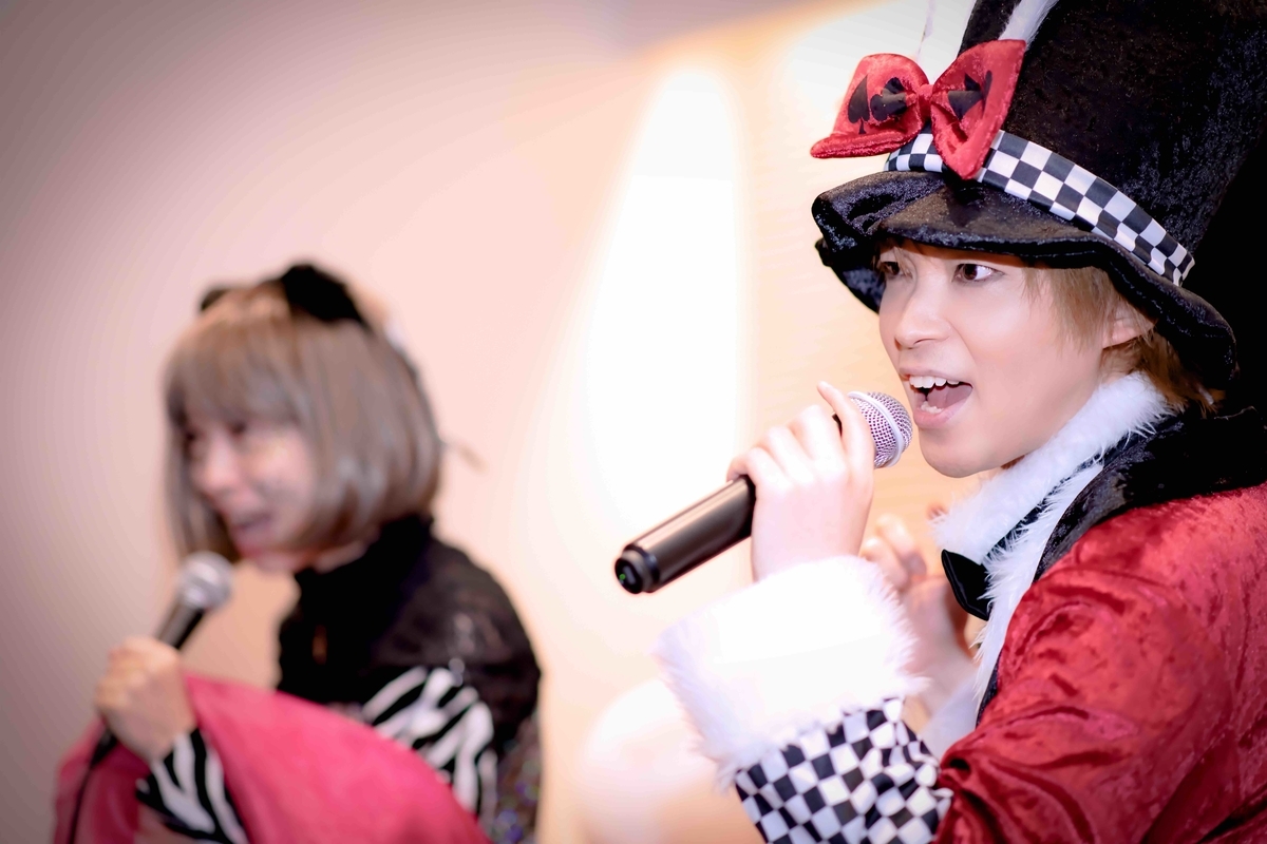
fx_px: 2991
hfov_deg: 23.9
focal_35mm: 85
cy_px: 422
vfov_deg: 16.1
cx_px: 634
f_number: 1.8
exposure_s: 1/400
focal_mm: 85
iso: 400
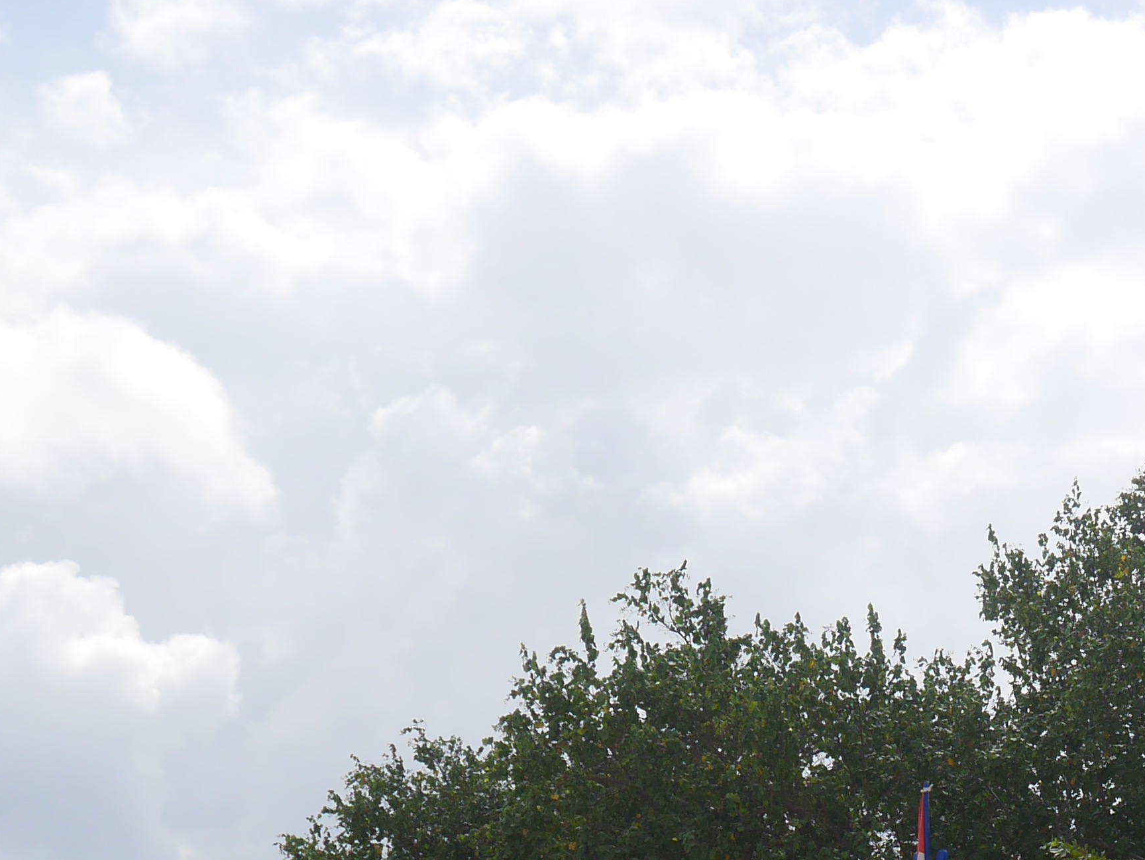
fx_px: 3342
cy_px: 1125
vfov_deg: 14.1
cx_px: 1328
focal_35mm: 101
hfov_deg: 18.5
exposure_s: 1/500
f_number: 9
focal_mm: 19
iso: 200
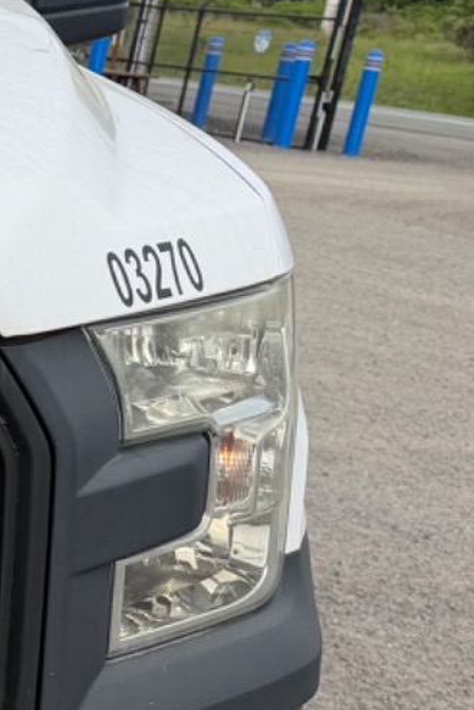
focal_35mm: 97
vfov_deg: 21.0
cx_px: -700
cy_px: 464
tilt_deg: -12.9
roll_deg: -6.8
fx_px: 1913
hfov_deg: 11.4
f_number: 1.78
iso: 80
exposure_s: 1/2445
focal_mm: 6.76
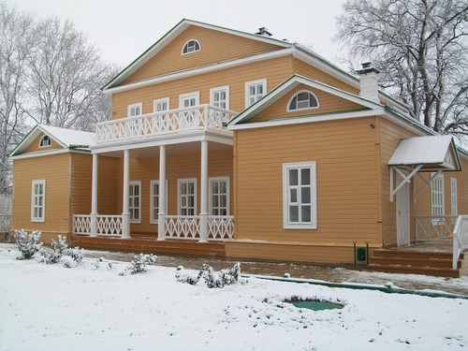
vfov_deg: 39.7
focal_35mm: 36
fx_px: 487
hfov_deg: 51.4
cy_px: 176
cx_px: 234
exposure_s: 1/320
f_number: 4.8
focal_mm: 6
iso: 64
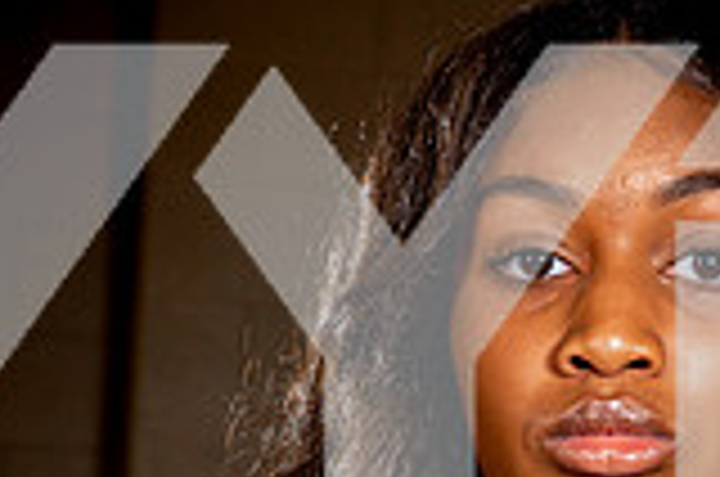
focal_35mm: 250
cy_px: 903
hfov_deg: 8.2
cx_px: 706
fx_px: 4990
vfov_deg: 5.4
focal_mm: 60
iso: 125
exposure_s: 1/125
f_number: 8
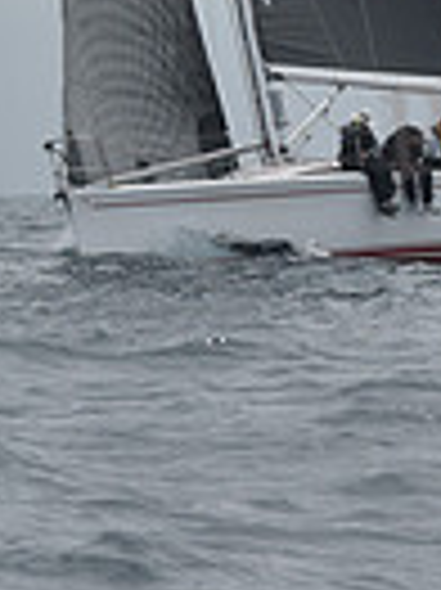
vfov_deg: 3.7
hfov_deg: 2.8
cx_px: 151
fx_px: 9069
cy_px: -563
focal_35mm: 533
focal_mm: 125
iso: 250
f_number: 13
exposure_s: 1/800
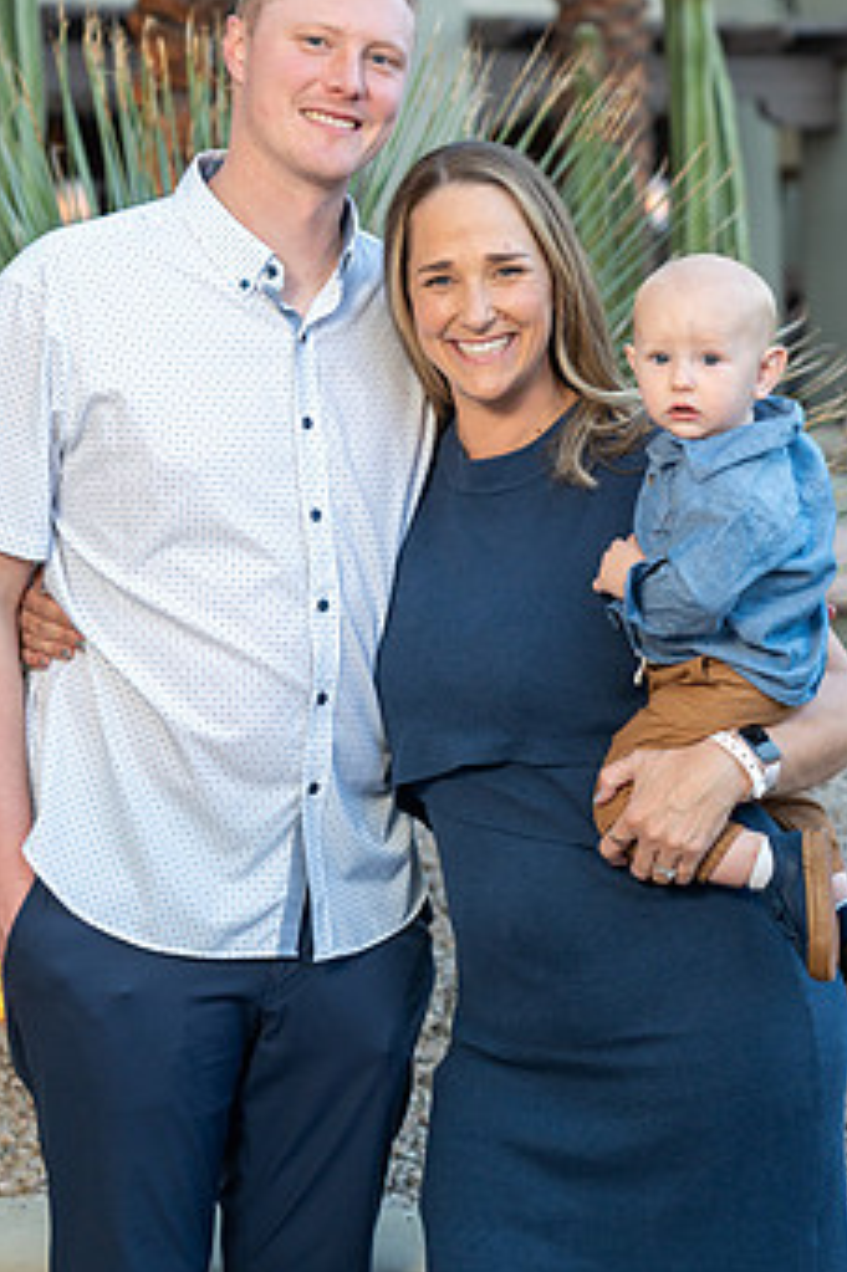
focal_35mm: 95
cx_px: 425
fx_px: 3356
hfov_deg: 14.4
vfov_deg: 21.5
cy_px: 593
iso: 800
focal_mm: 72
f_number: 4
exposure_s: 1/160
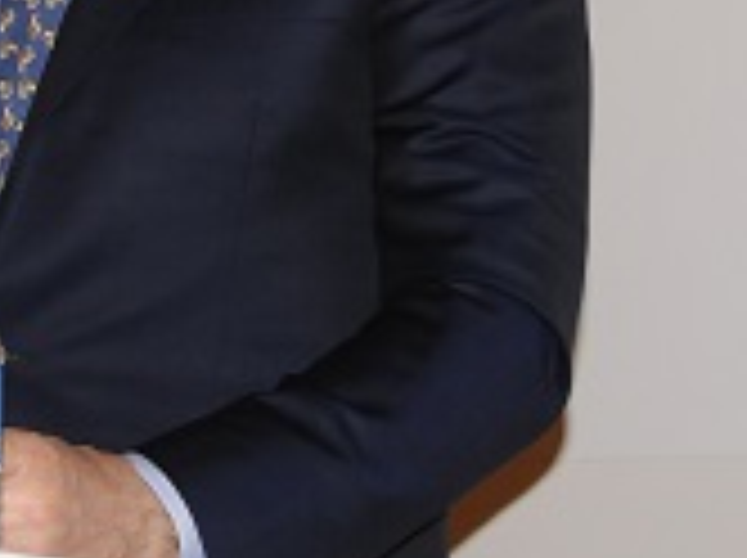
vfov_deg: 7.7
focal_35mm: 191
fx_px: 4116
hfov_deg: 10.3
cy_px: -176
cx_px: 108
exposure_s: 1/60
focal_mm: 44
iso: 800
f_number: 7.1
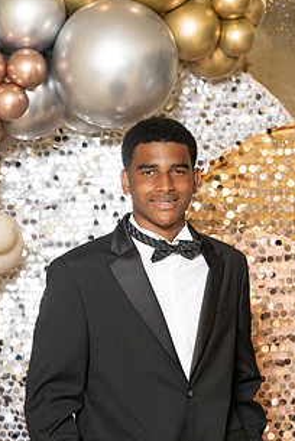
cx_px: 132
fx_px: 2440
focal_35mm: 199
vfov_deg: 10.3
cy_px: 315
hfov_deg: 6.9
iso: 250
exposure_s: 1/200
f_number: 5.6
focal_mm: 135
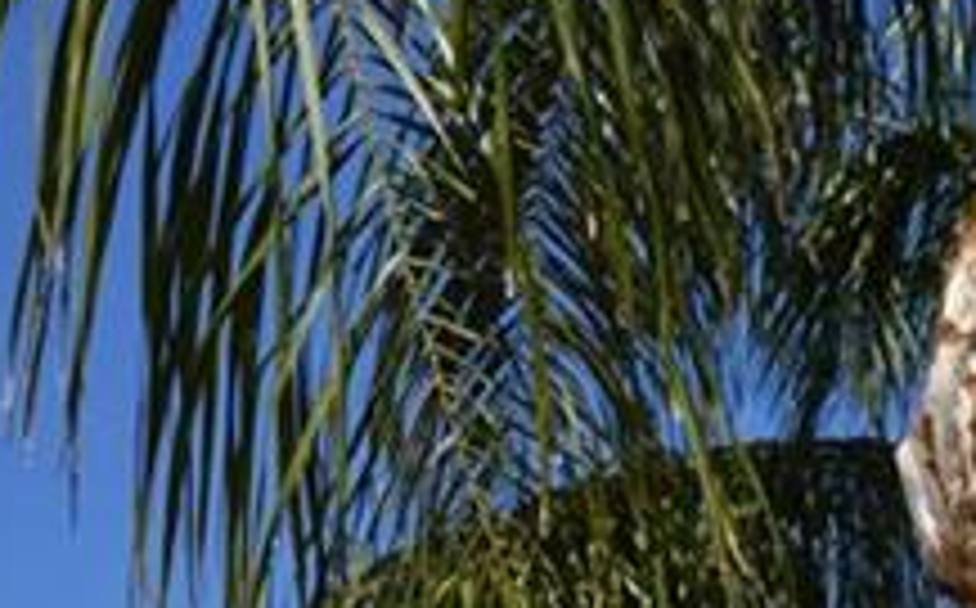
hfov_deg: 20.3
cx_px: 805
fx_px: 2683
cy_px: 1464
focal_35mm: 101
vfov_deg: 10.9
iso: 200
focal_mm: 14
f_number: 9
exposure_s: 1/500
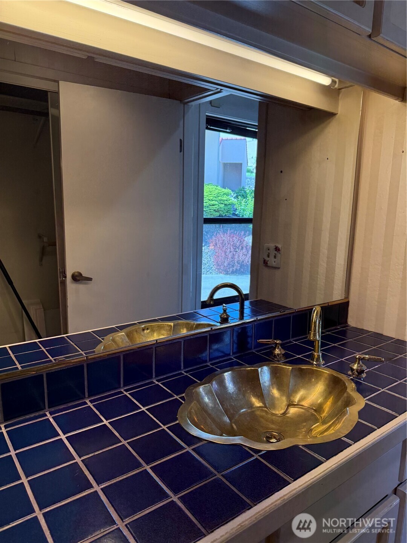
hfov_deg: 56.8
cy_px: 272
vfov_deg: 71.6
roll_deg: -1.1
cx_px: 204
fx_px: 376
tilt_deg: -9.9
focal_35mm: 24
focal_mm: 6.76
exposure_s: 1/234
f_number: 1.78
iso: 160
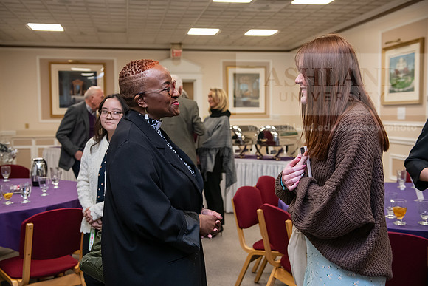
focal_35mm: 44
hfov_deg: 44.5
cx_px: 214
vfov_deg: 30.5
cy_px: 143
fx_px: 523
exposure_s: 1/200
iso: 2000
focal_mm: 44
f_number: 4
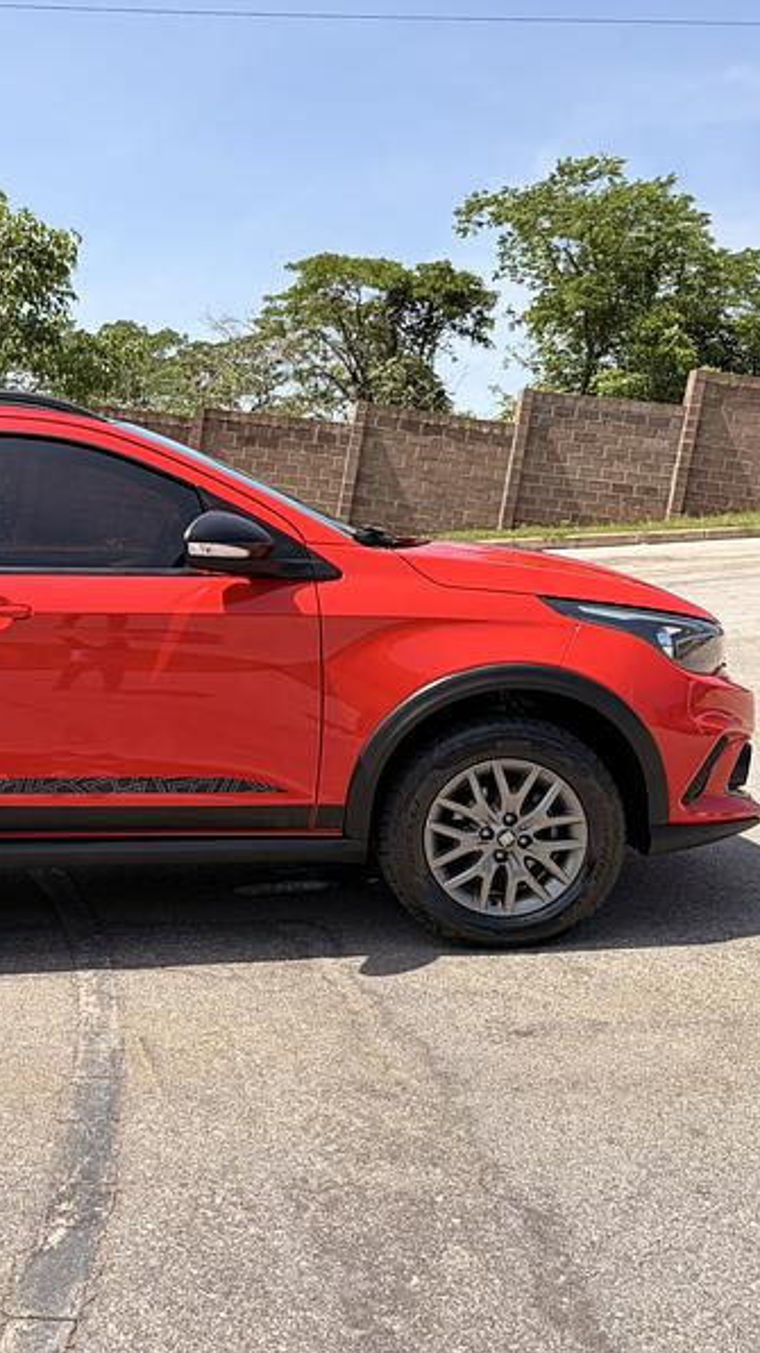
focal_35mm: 38
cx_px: 52
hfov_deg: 29.7
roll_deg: -8.4
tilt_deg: -4.9
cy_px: 674
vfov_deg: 52.8
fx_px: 1362
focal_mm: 5.96
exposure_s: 1/1587
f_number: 1.6
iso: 50
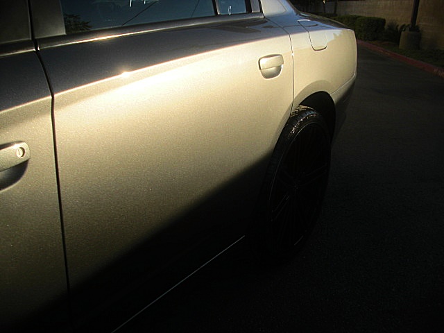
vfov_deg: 39.7
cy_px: 166
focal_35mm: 36
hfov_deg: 51.4
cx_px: 222
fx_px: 462
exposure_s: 1/800
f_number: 2.8
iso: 50
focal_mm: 6.3
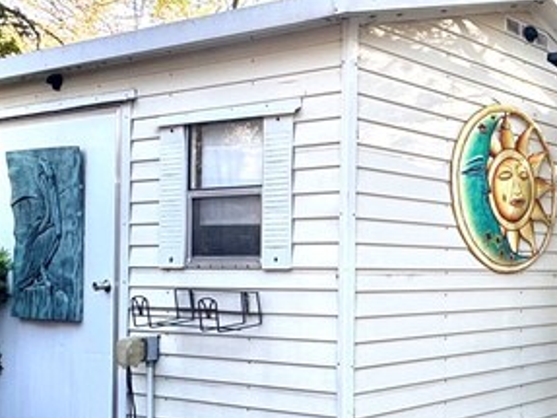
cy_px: 261
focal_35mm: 50
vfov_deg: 29.0
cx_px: 681
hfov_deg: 31.5
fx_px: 804
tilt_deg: +1.6
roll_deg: -0.7
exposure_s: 1/130
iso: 40
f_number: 2.2
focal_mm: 2.22
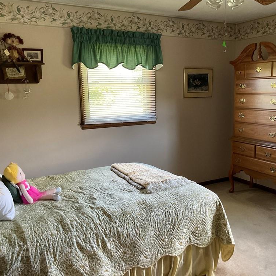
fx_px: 316
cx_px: 152
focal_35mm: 35
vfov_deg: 47.2
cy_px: 141
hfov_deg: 47.1
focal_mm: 3
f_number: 1.8
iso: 250
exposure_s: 1/60
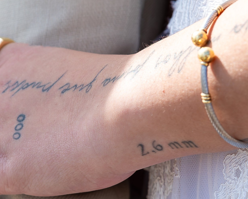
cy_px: 174
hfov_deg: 7.4
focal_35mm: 260
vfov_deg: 5.9
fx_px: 1908
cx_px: 41
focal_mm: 56
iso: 200
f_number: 4
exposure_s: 1/640
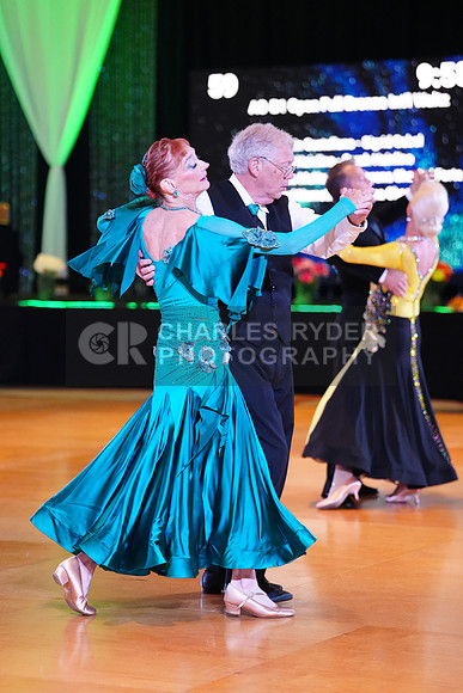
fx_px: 2217
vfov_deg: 17.8
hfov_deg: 11.9
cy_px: 346
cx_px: 232
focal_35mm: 115
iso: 5000
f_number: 2.8
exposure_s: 1/400
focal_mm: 115
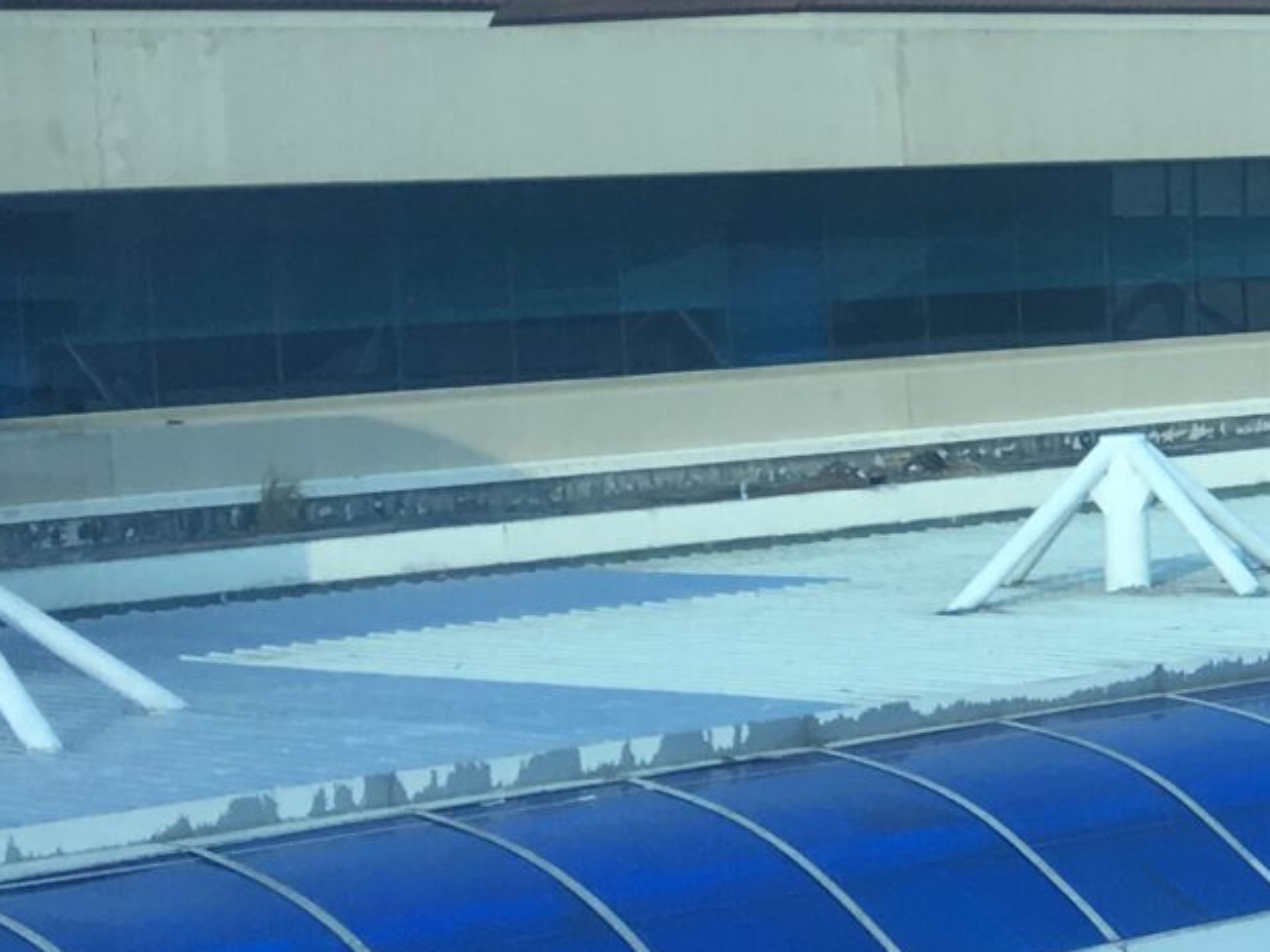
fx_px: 4402
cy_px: 435
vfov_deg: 12.3
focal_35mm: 120
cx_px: 2587
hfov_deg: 13.8
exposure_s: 1/434
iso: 25
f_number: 2.2
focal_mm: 4.15
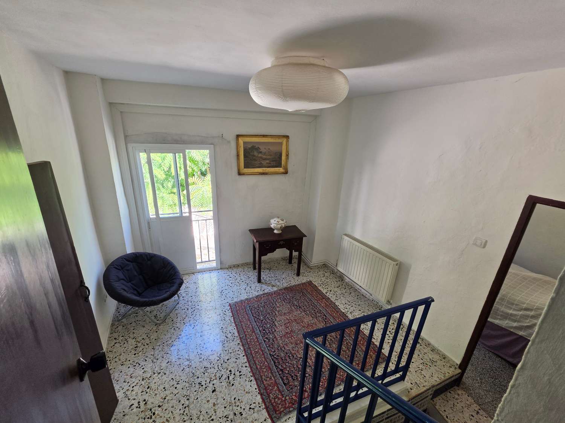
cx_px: 282
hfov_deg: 106.2
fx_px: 212
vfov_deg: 89.9
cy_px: 212
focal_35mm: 13
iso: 50
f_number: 1.9
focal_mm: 2.2
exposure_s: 1/100
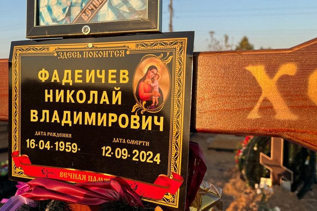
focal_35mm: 37
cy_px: 102
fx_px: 326
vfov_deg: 35.9
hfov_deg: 50.8
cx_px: 103
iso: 50
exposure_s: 1/1178
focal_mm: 5.96
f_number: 1.6
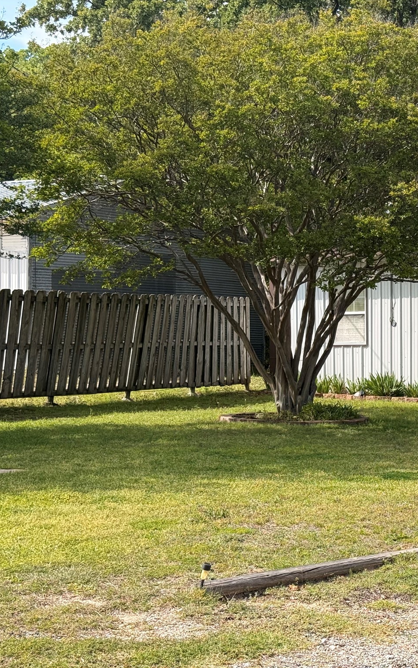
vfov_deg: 30.2
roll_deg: +0.3
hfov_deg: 18.8
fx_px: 1239
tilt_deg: +1.0
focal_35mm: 68
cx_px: 387
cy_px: 334
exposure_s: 1/2494
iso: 100
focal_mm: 6.76
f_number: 1.78
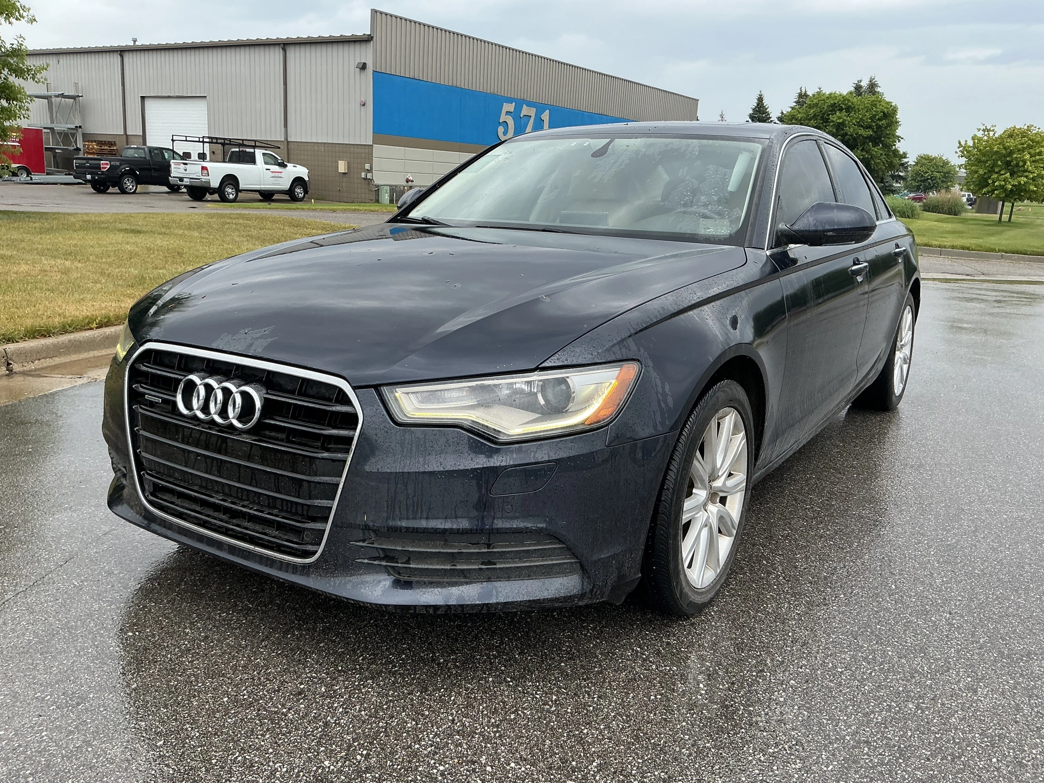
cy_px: 392
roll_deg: -2.1
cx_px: 522
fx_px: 844
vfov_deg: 49.7
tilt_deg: -12.8
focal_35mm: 28
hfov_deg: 63.4
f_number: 1.8
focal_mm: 3
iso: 25
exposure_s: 1/389
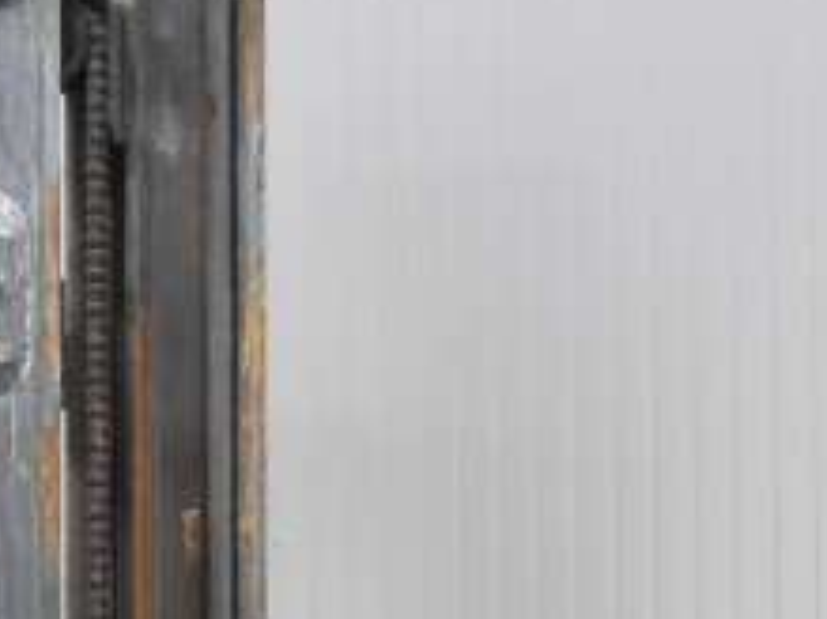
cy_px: 1121
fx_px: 4337
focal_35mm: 182
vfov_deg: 7.9
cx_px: -514
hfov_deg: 10.4
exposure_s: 1/25
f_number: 4.5
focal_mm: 23
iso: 1600
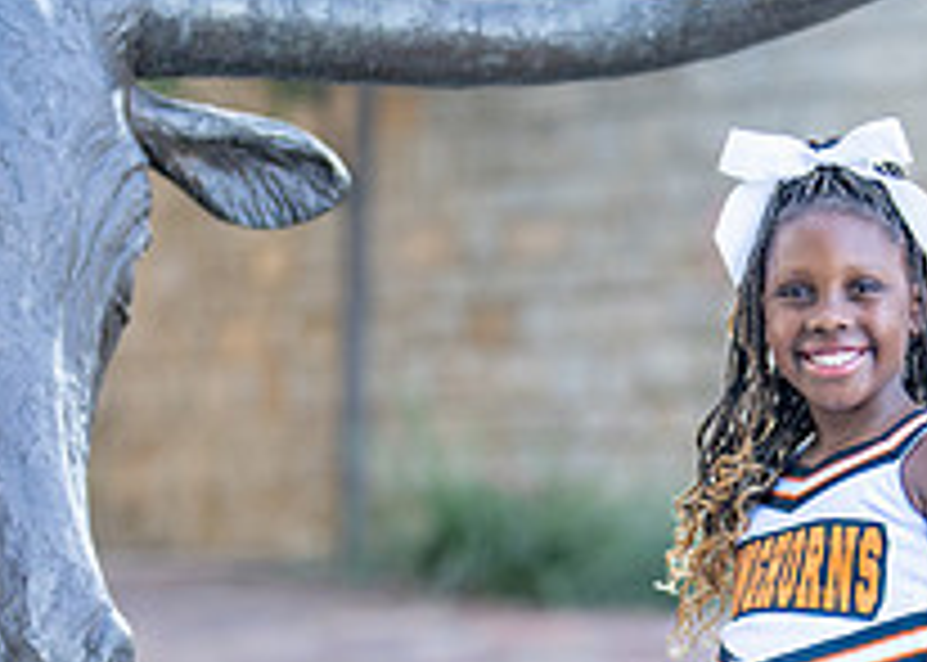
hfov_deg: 11.6
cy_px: 784
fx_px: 4527
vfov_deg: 8.3
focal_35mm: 172
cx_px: 790
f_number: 1.2
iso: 250
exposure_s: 1/800
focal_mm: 50
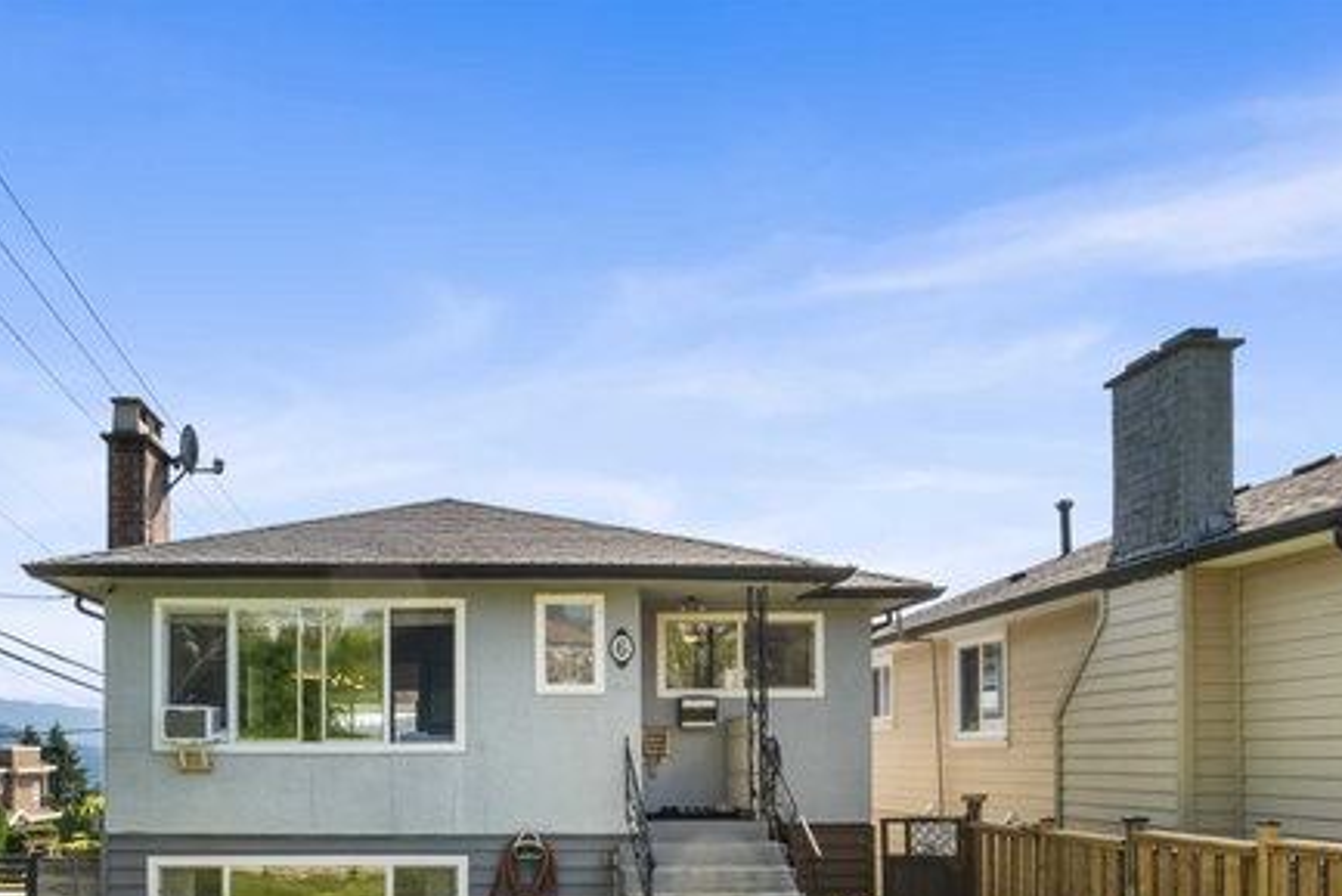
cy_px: 823
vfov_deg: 46.0
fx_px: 929
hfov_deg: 70.2
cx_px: 483
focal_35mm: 25
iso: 250
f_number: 9
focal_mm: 9
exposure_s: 1/80
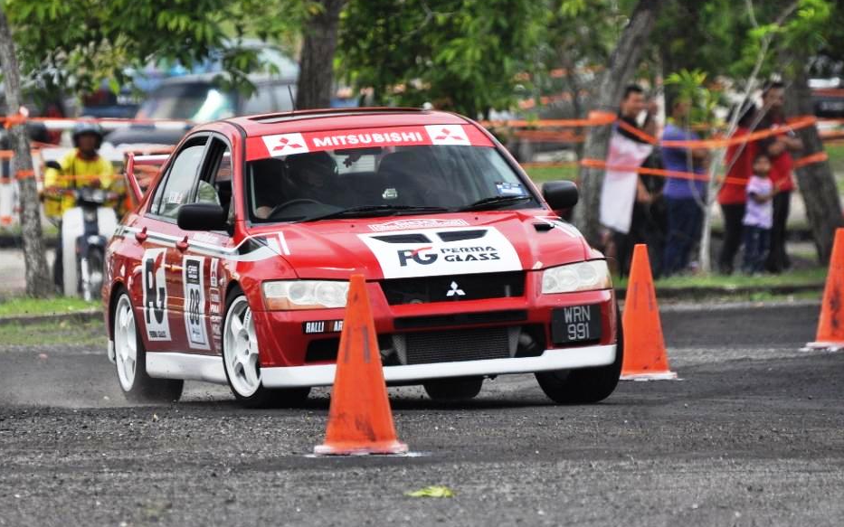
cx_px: 403
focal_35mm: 670
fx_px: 15410
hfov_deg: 3.1
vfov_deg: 2.0
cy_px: 222
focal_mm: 400
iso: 400
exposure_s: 1/800
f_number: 5.6
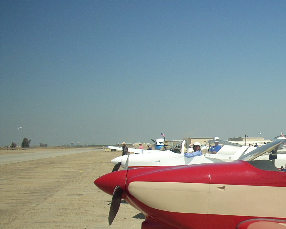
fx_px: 559
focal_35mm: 66
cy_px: 149
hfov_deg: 27.7
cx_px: 255
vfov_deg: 23.1
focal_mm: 6.2
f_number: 5.6
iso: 64
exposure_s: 1/479
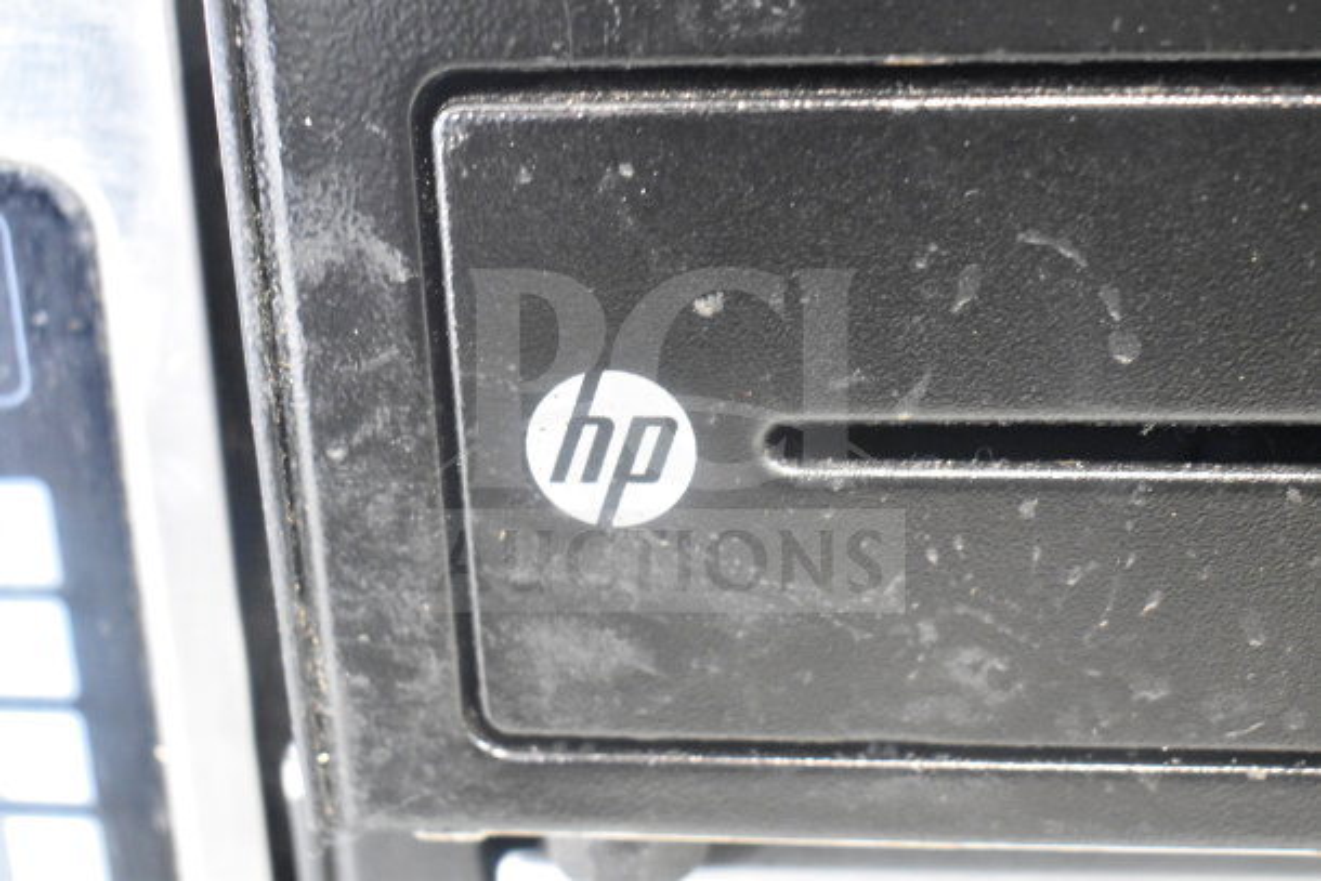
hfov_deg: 42.3
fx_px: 1707
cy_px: 440
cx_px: 660
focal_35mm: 46
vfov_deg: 29.0
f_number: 4.2
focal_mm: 31
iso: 9000
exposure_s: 1/50
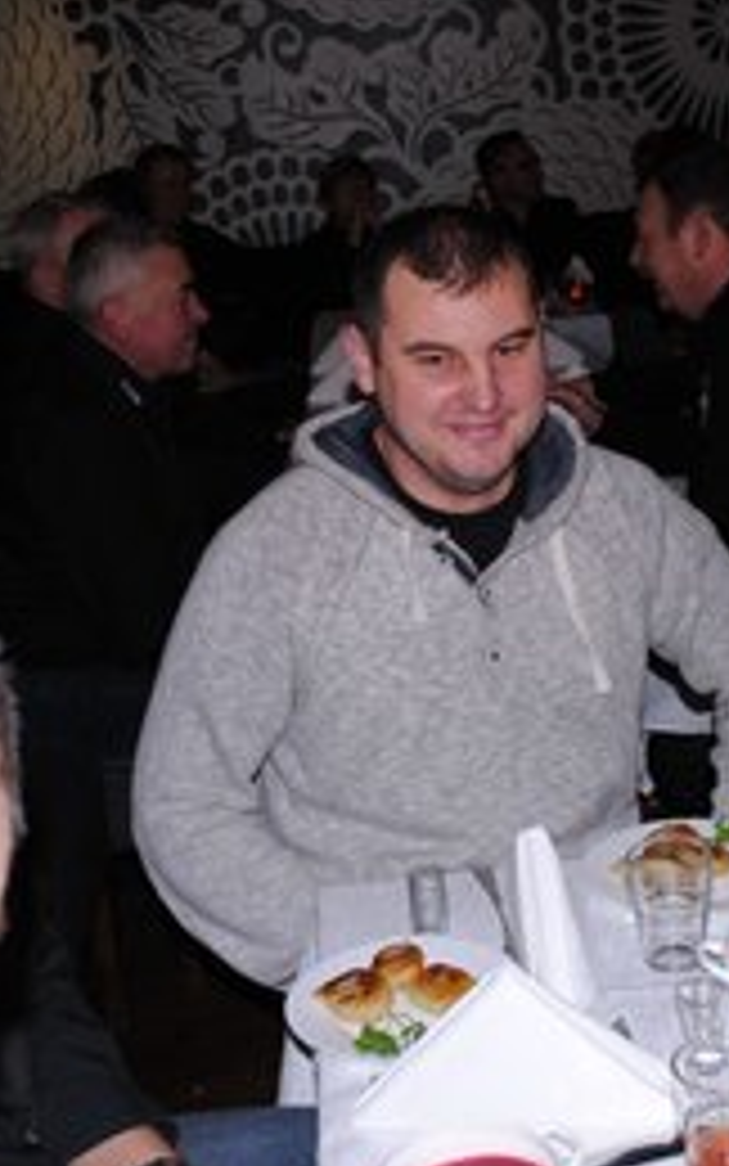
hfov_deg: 24.9
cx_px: 392
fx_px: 1652
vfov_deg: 38.9
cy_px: 599
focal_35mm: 52
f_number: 4
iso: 100
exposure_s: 1/60
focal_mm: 22
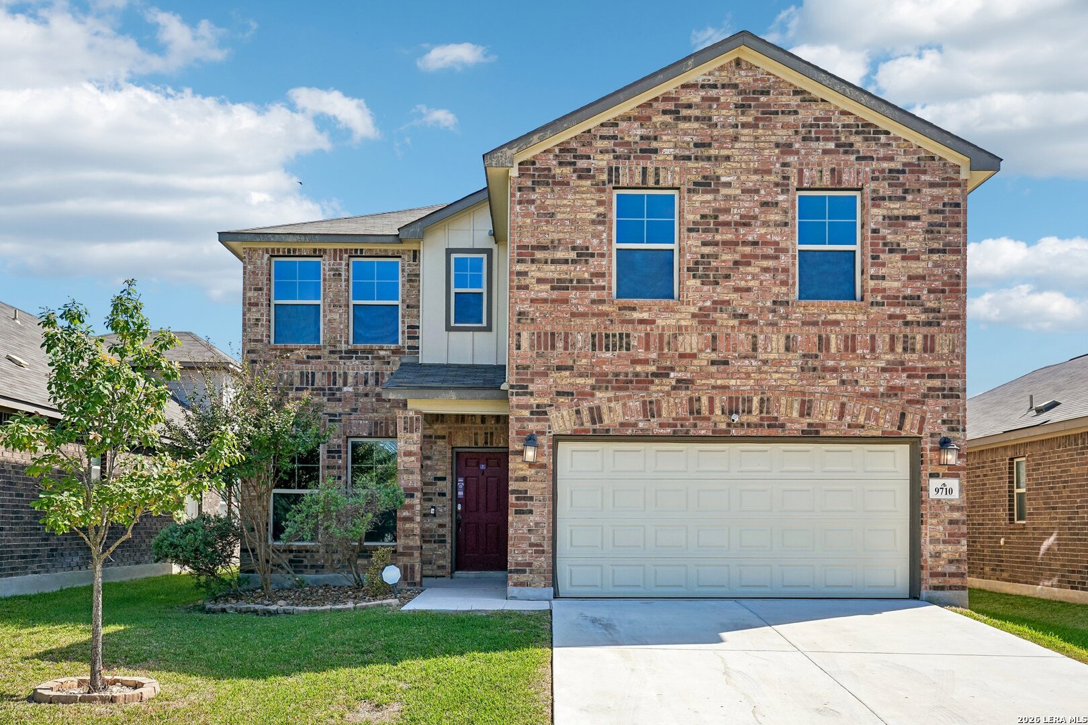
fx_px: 876
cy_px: 362
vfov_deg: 45.0
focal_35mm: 29
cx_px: 544
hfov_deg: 63.7
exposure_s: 1/400
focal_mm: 29
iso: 200
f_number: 8
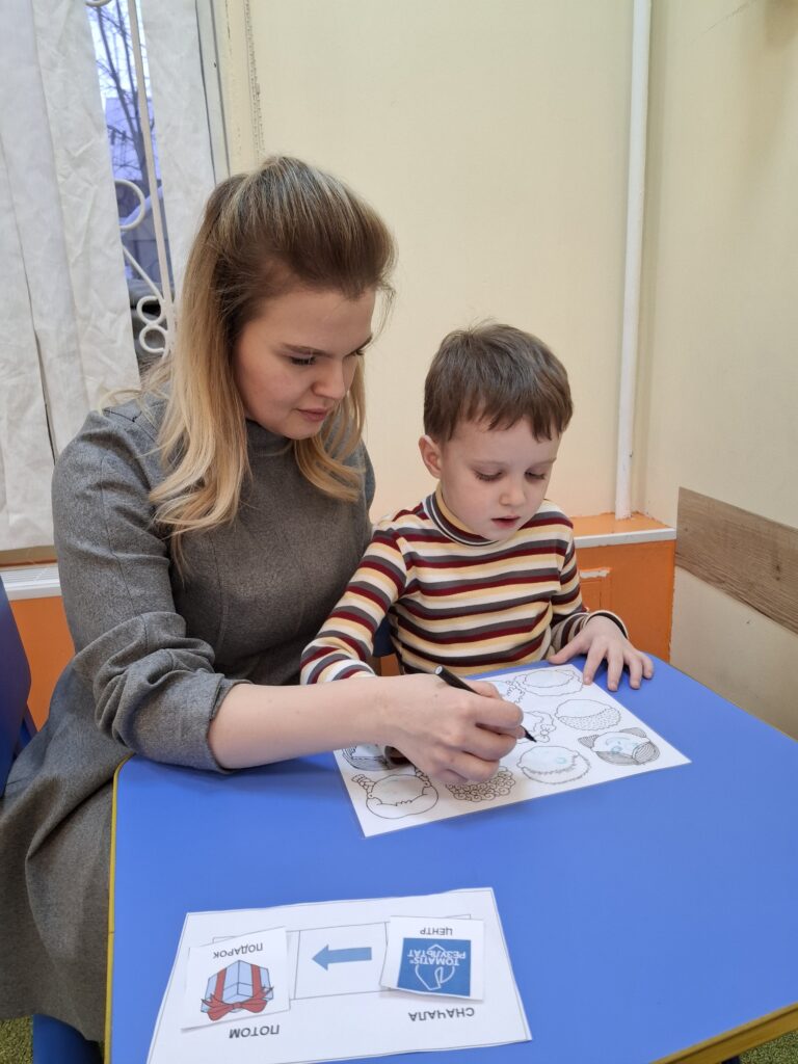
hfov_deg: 58.9
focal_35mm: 23
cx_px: 399
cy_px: 532
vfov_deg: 73.9
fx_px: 707
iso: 160
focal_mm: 5.54
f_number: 1.8
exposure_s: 1/100
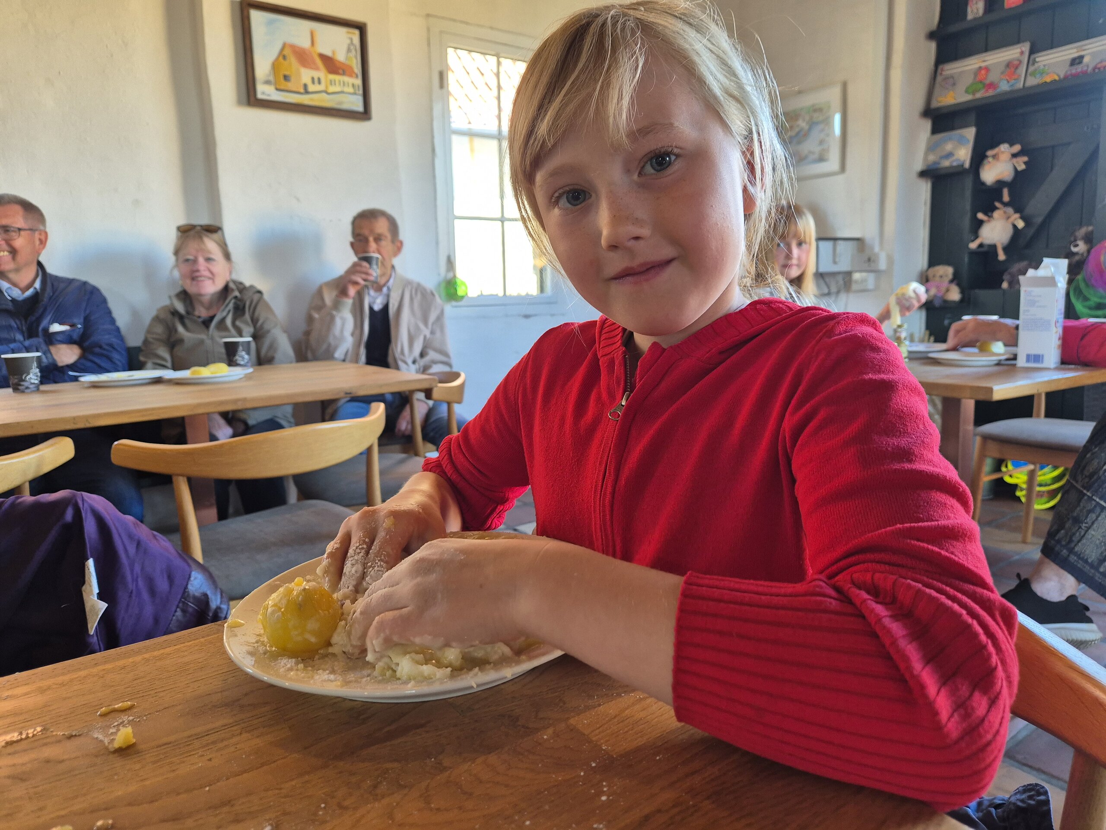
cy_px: 415
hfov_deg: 73.9
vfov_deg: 58.9
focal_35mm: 23
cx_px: 553
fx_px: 735
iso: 160
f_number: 1.8
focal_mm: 5.4
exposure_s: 1/100
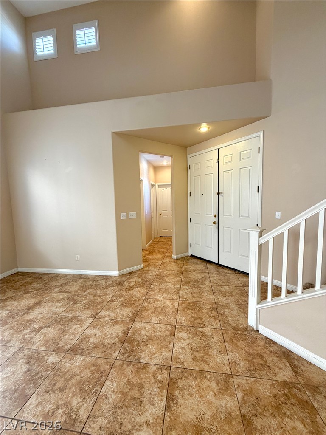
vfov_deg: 102.1
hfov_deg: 85.7
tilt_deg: -5.5
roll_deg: +2.2
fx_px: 176
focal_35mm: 14
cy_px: 218
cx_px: 163
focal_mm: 2.22
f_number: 2.2
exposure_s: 1/60
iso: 200
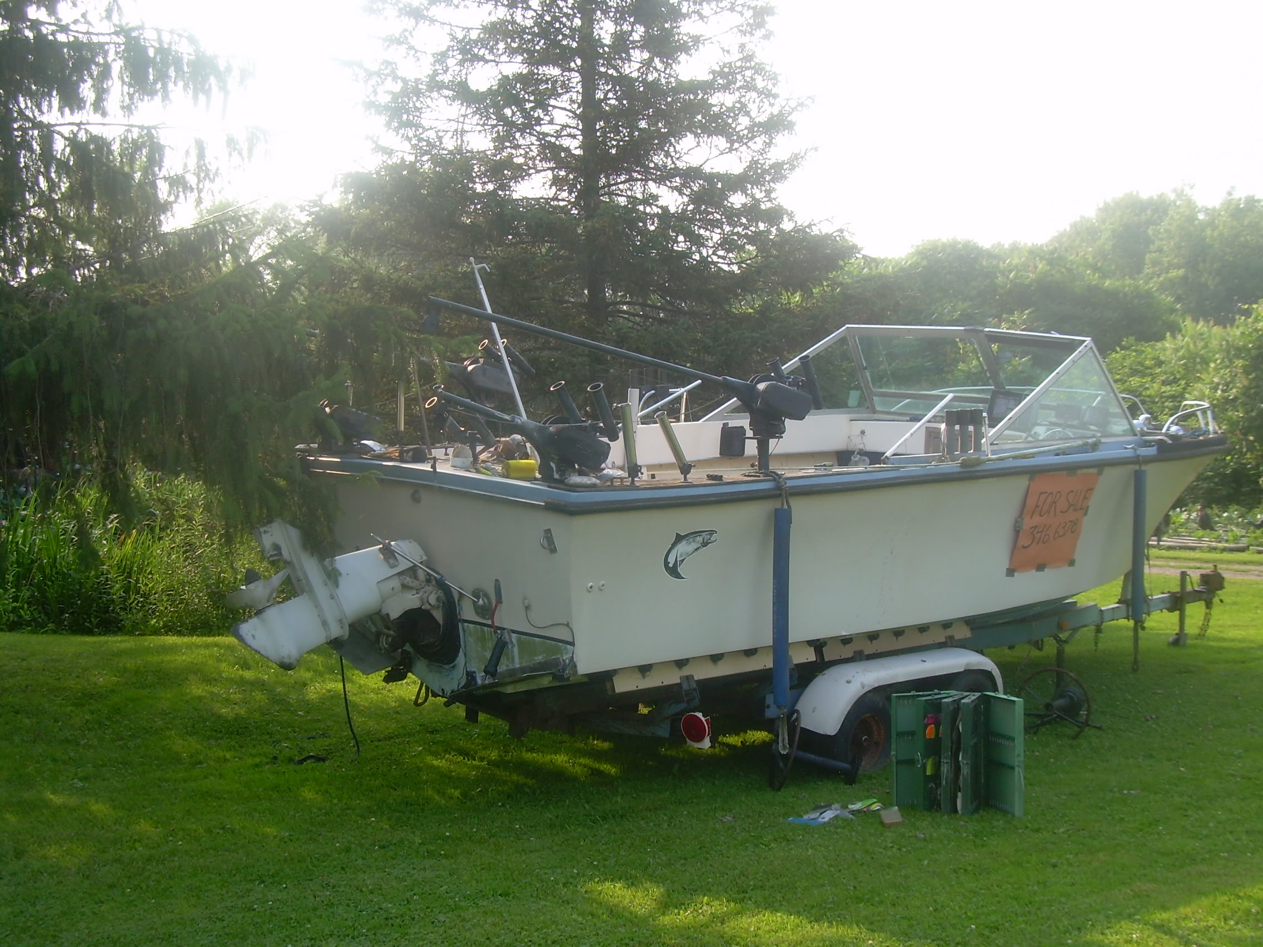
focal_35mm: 47
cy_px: 474
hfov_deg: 40.4
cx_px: 632
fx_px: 1715
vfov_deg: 30.9
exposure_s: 1/105
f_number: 5
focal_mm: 7.7
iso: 50
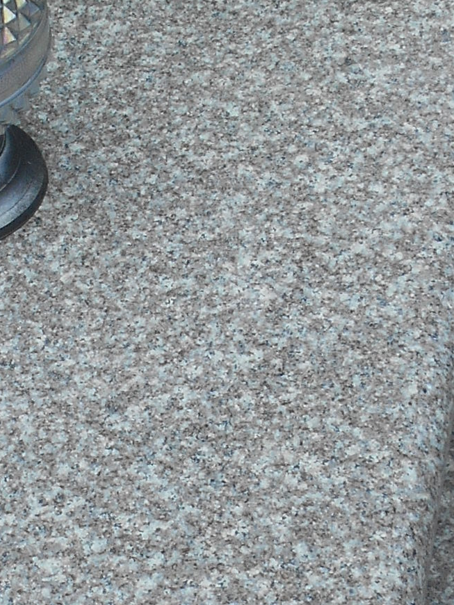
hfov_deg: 13.5
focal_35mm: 109
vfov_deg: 18.0
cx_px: 71
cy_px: 332
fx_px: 1905
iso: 80
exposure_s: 1/800
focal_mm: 4.6
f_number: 3.2
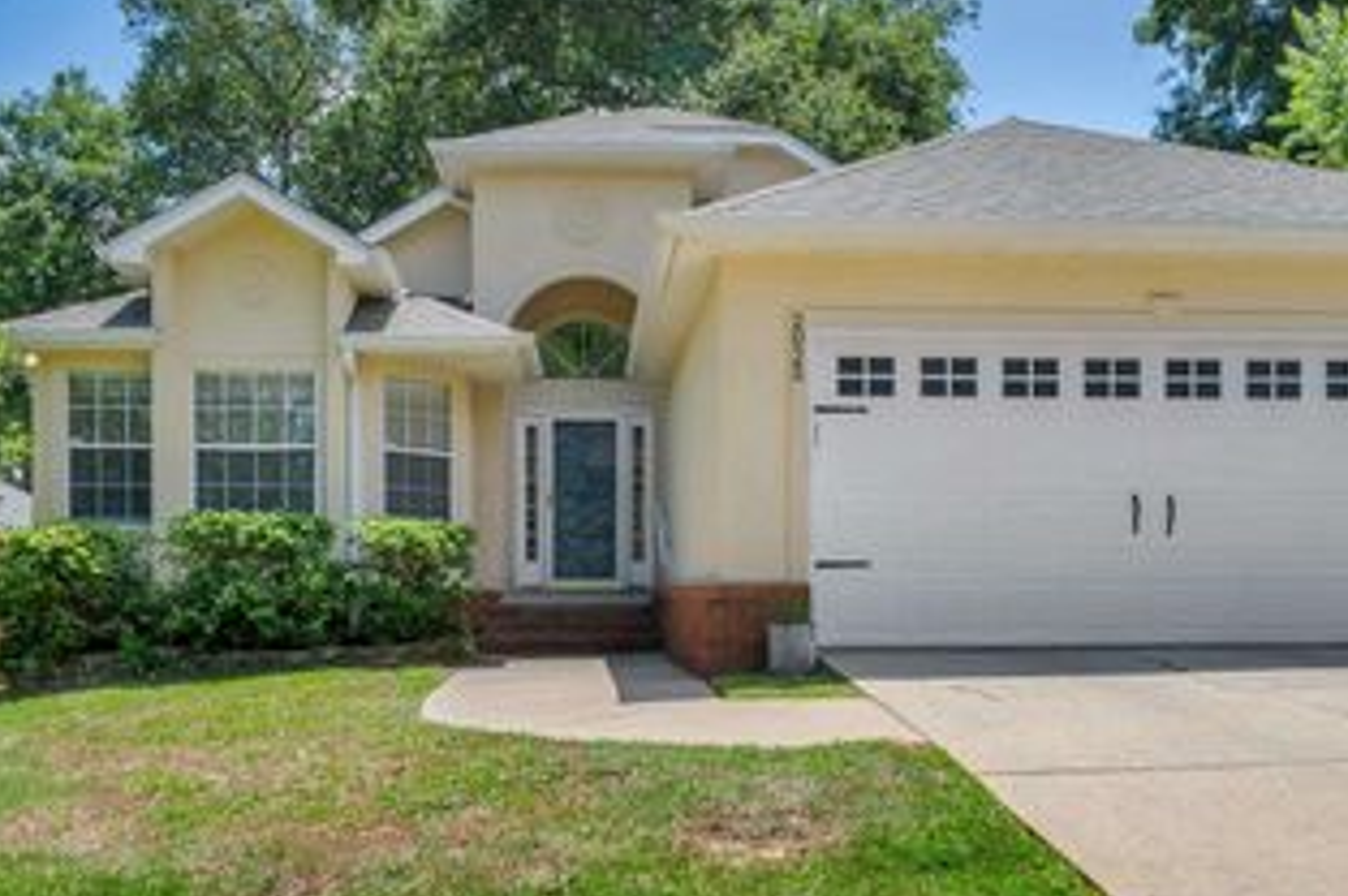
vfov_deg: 40.3
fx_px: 1197
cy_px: 627
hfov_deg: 58.7
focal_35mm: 32
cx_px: 646
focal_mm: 13.2
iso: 250
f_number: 8
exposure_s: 1/1000
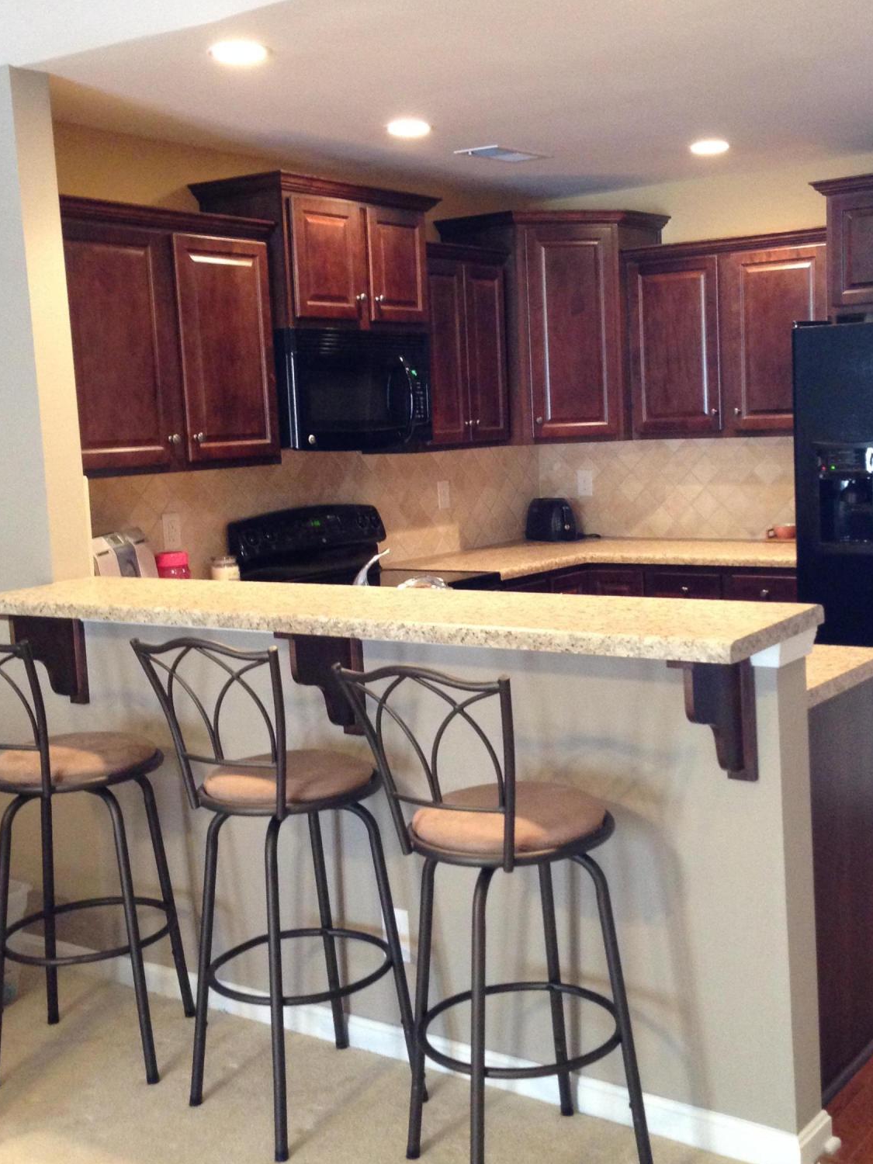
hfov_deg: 32.8
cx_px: 516
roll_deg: +2.0
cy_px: 563
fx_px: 1480
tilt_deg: -6.3
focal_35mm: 44
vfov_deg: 42.9
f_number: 2.4
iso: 250
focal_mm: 4.12
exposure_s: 1/20
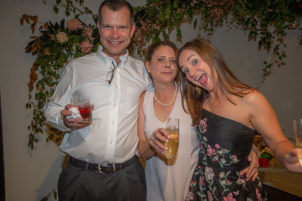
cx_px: 151
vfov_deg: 43.6
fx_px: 252
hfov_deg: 62.0
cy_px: 100
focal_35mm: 30
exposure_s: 1/80
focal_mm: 30
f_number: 2.8
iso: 1600
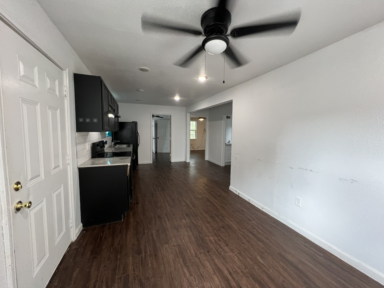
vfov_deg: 89.9
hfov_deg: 106.2
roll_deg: -1.8
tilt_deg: -4.8
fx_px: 144
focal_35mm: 13
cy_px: 144
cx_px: 192
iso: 250
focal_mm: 1.57
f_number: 1.8
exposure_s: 1/60
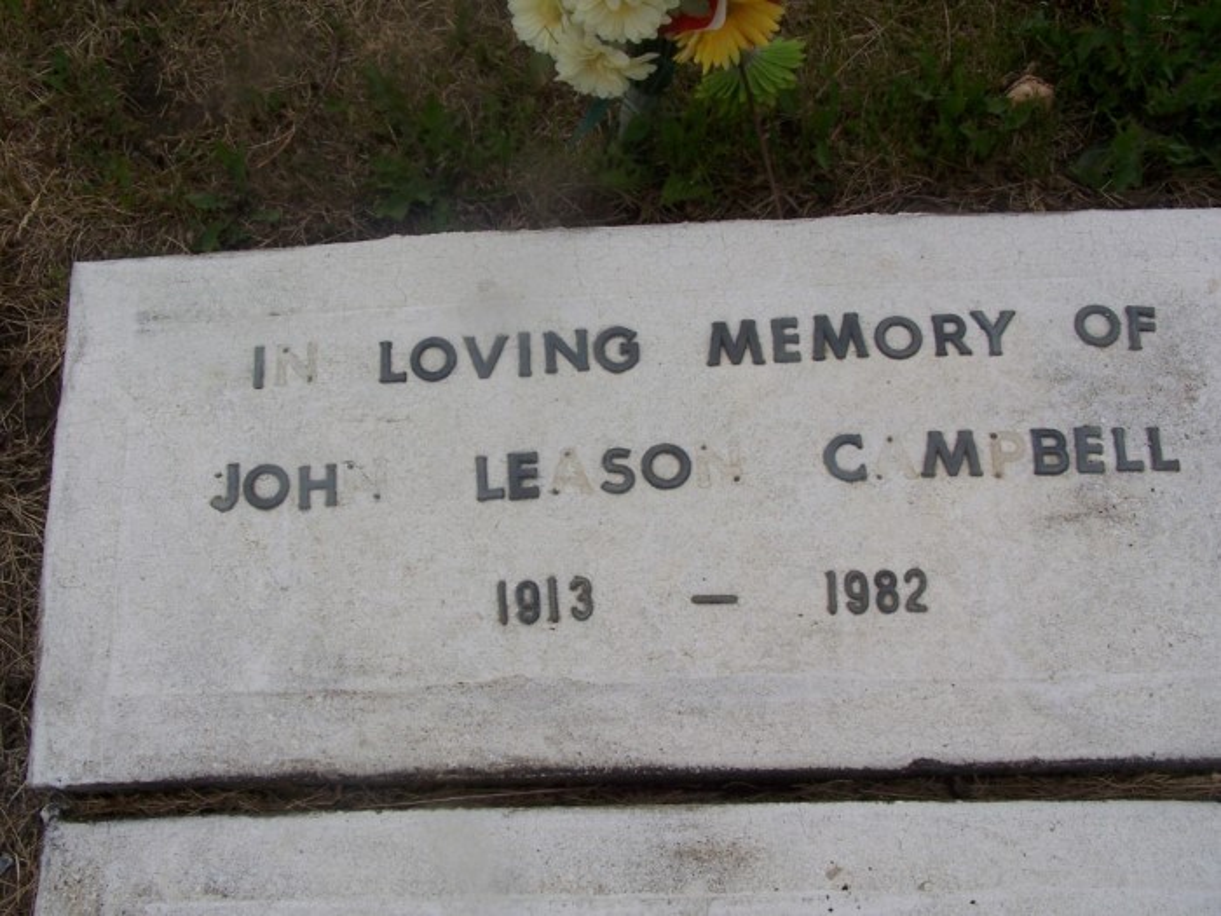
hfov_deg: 46.8
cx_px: 610
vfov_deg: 36.0
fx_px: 1411
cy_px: 458
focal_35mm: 40
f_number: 5.6
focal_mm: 6.7
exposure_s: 1/500
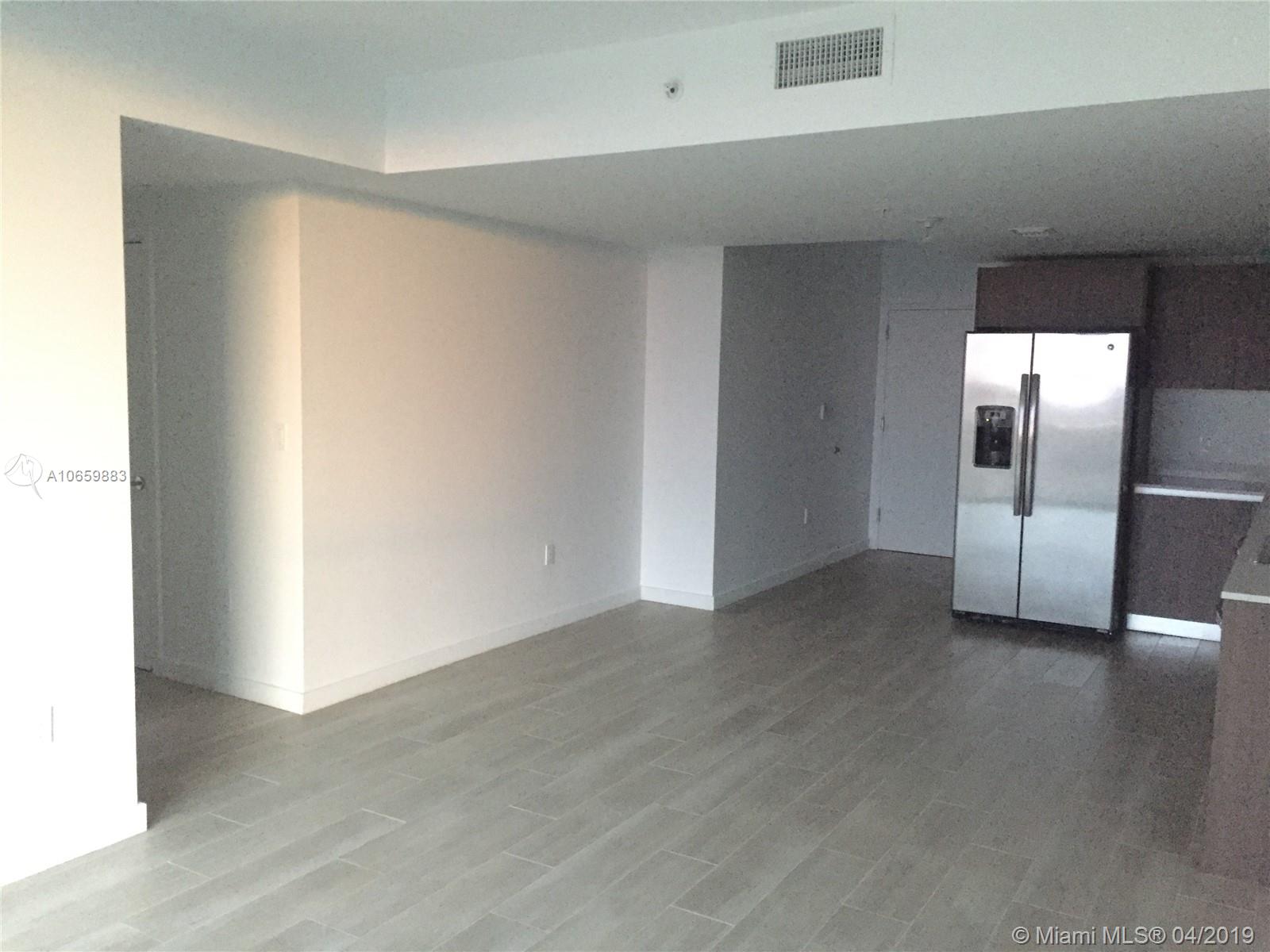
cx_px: 635
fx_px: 1064
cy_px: 476
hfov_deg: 61.7
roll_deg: -2.6
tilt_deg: -6.7
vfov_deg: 48.2
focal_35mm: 29
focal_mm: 4.15
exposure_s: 1/15
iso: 1000
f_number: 2.2
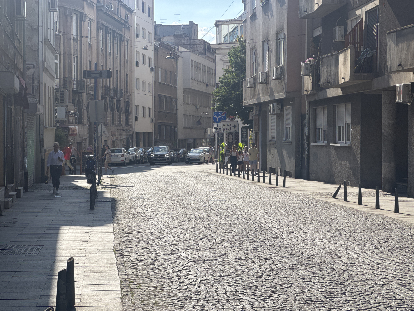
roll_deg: -0.5
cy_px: 156
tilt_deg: -0.5
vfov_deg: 19.1
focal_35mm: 77
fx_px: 921
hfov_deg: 25.3
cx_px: 207
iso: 25
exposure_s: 1/911
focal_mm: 9
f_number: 2.8
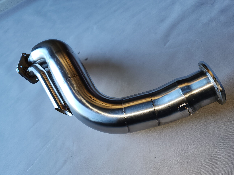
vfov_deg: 56.8
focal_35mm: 24
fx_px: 162
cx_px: 120
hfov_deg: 71.6
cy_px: 91
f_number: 1.8
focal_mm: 6.4
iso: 40
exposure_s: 1/50
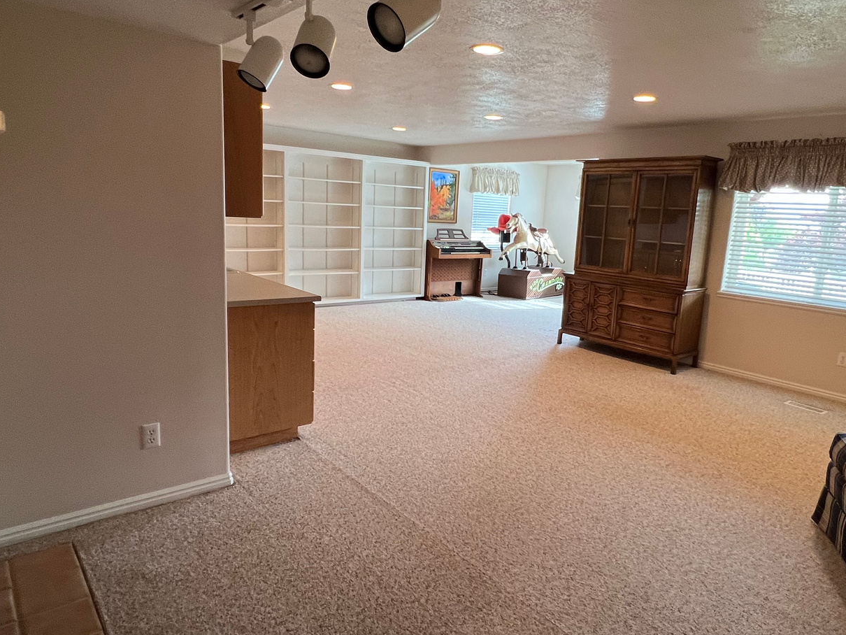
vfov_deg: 61.1
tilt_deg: -10.8
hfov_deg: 76.2
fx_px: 538
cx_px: 460
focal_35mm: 22
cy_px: 315
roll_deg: -3.8
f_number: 1.8
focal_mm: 1.57
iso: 160
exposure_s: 1/60
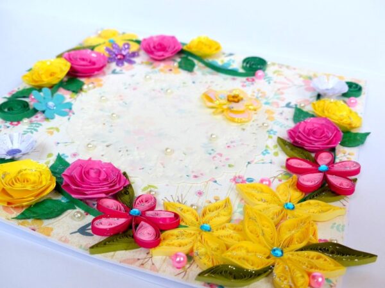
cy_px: 144
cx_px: 192
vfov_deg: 35.1
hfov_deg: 45.8
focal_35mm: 41
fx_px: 456
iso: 100
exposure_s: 1/100
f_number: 2.8
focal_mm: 7.4
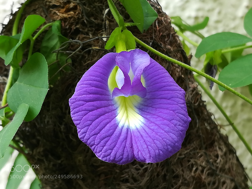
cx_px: 126
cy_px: 94
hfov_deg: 23.3
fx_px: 612
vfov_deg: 17.6
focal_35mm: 84
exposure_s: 1/50
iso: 80
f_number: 2.2
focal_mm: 3.83
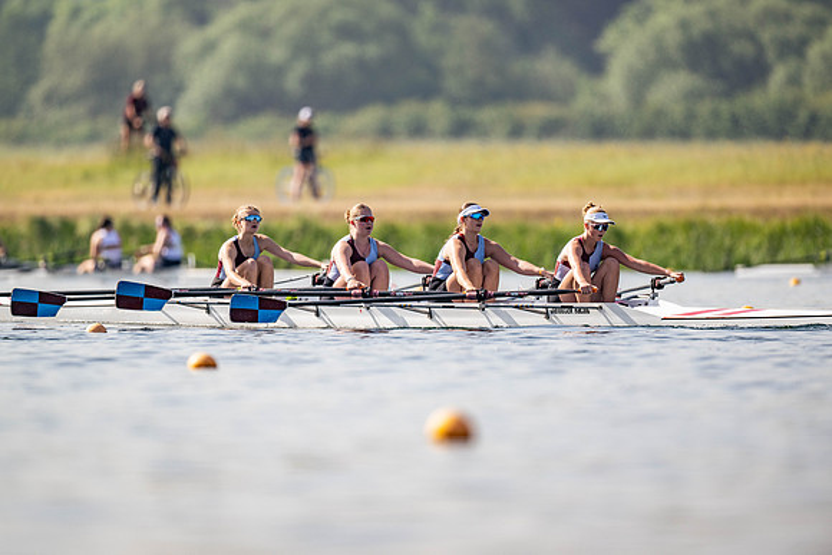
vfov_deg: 2.3
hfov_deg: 3.4
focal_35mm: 600
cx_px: 416
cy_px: 278
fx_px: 13869
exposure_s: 1/2500
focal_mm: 600
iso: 125
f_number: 4
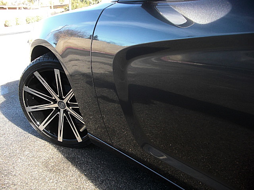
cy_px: 95
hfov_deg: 51.4
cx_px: 127
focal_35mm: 36
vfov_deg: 39.7
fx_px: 264
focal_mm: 6.3
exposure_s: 1/80
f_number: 2.8
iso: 50
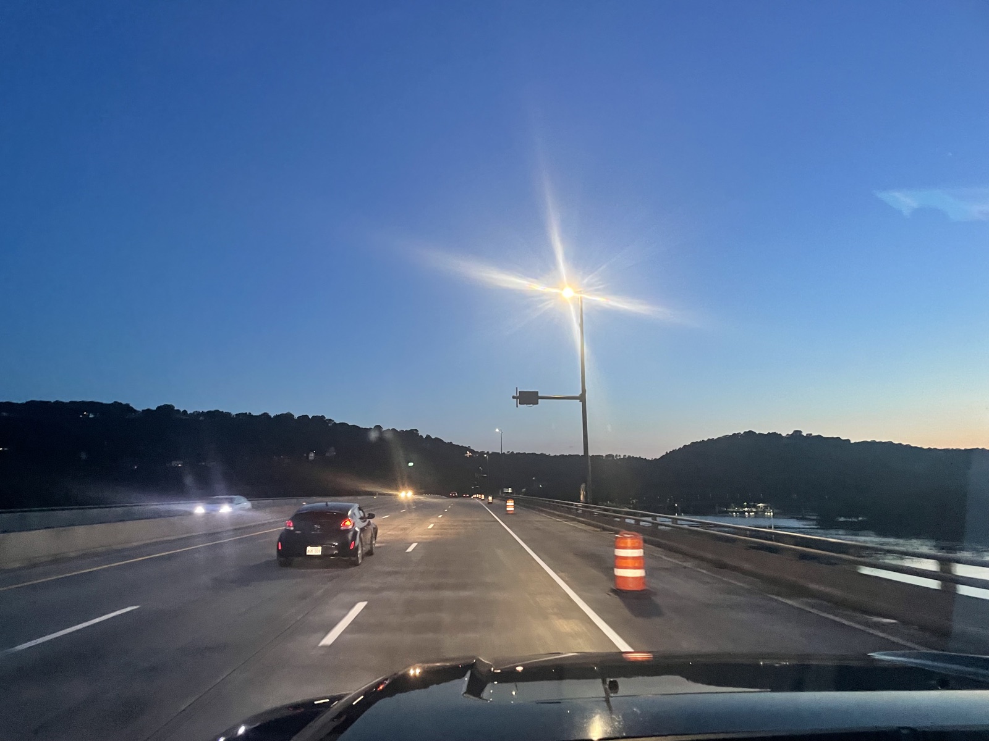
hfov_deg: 67.3
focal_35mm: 26
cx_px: 494
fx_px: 743
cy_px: 370
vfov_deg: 53.1
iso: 500
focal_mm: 4.2
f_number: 1.6
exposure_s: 1/50
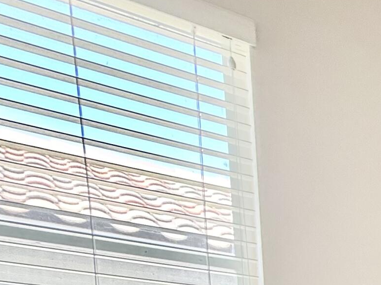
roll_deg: -1.1
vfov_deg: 20.8
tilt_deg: -6.4
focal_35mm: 54
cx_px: 728
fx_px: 594
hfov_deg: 20.5
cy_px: 481
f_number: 2.2
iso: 250
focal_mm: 2.22
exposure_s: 1/120
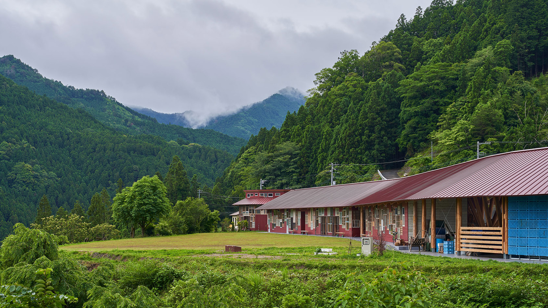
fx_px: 770
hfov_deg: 39.2
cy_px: 151
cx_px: 271
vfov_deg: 22.6
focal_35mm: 53
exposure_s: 1/60
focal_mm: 50
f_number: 9.5
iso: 100
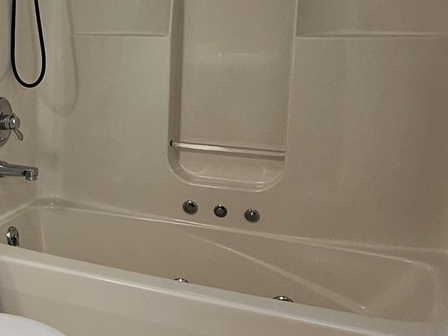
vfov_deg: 27.5
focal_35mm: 53
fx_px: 686
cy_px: 139
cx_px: -163
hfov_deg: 28.3
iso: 100
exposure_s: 1/60
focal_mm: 2.2
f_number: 2.2
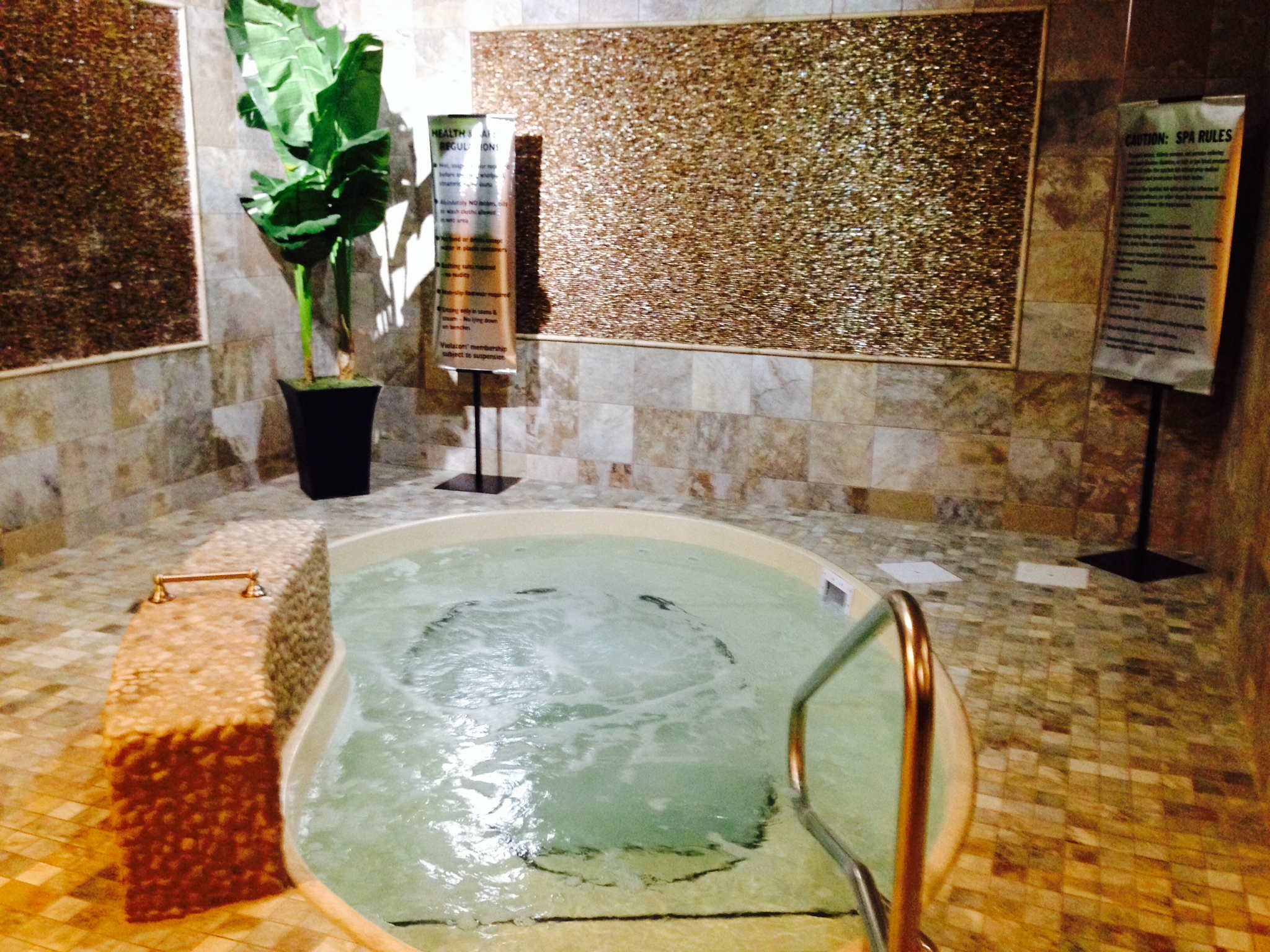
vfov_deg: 42.9
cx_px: 635
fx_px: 1211
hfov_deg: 55.4
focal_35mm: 33
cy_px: 476
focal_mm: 4.12
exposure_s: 1/15
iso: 400
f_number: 2.4
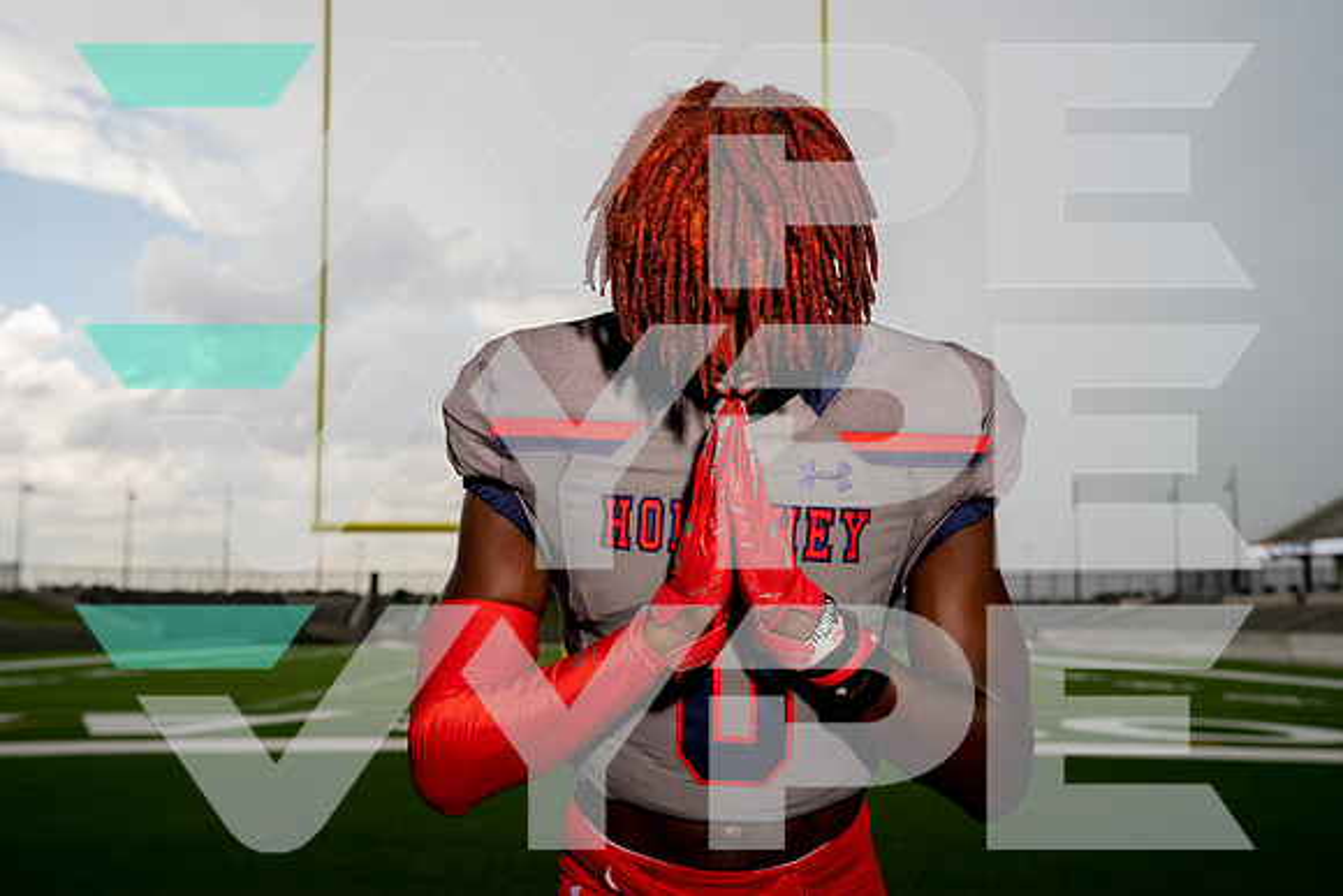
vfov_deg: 30.5
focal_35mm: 44
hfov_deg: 44.5
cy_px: 448
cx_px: 672
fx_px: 1642
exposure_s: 1/1600
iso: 1000
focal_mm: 44
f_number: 6.3
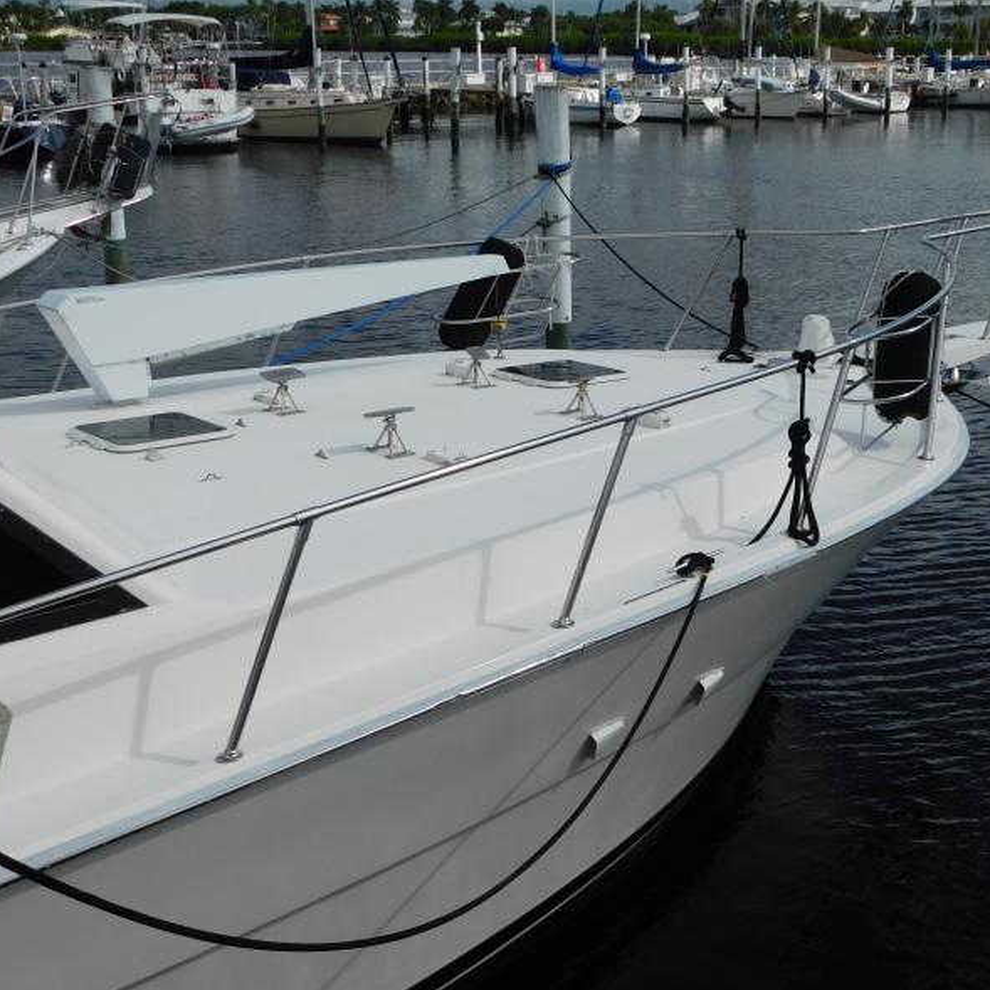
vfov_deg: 35.4
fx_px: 1553
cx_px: 577
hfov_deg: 35.3
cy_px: 503
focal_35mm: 48
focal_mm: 7.1
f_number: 7.2
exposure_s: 1/800
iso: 125
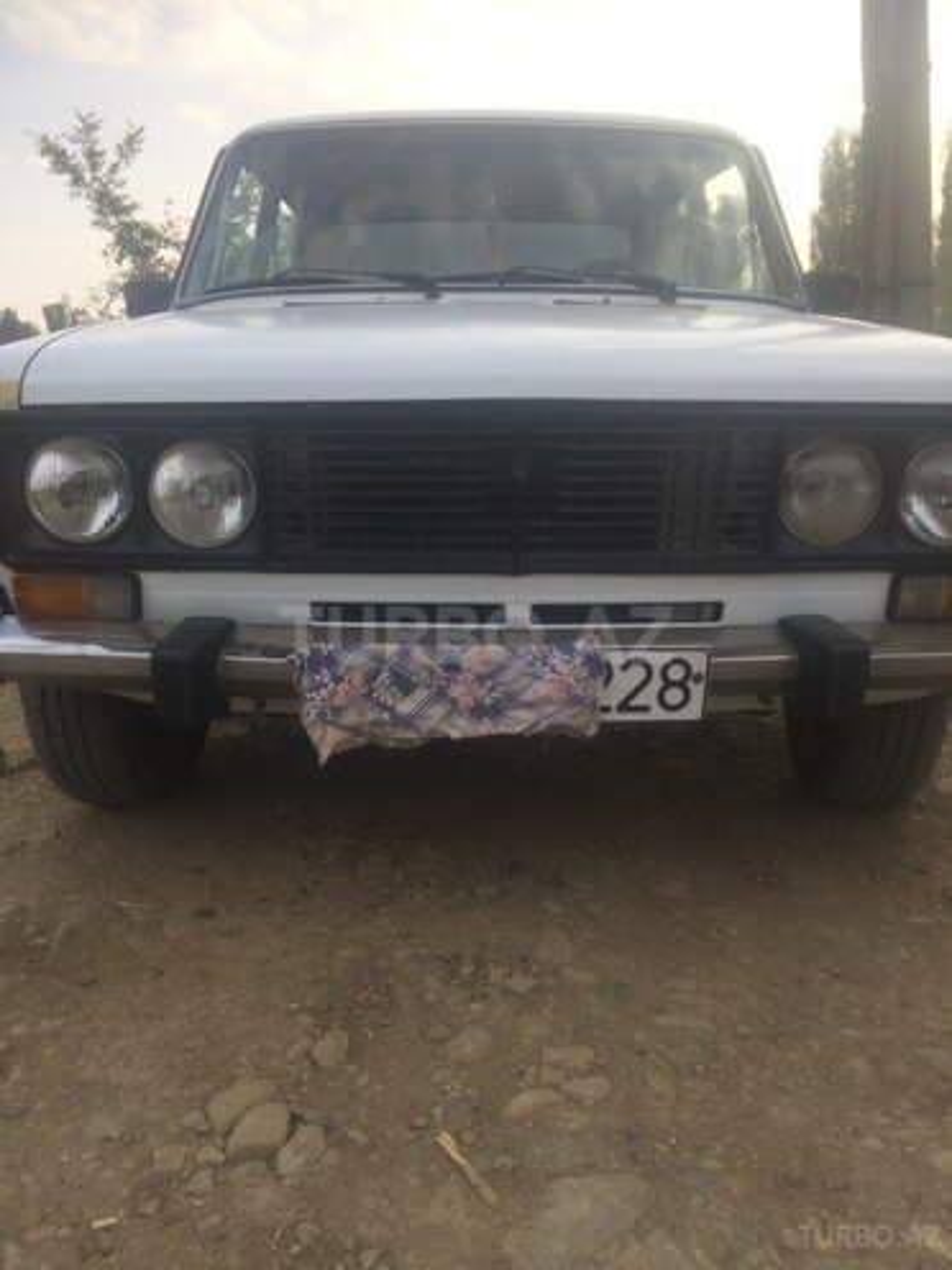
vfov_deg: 61.7
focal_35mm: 29
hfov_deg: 48.2
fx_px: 1063
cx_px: 476
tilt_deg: -20.0
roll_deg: +1.7
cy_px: 635
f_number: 2.2
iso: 32
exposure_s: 1/507
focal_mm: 4.15
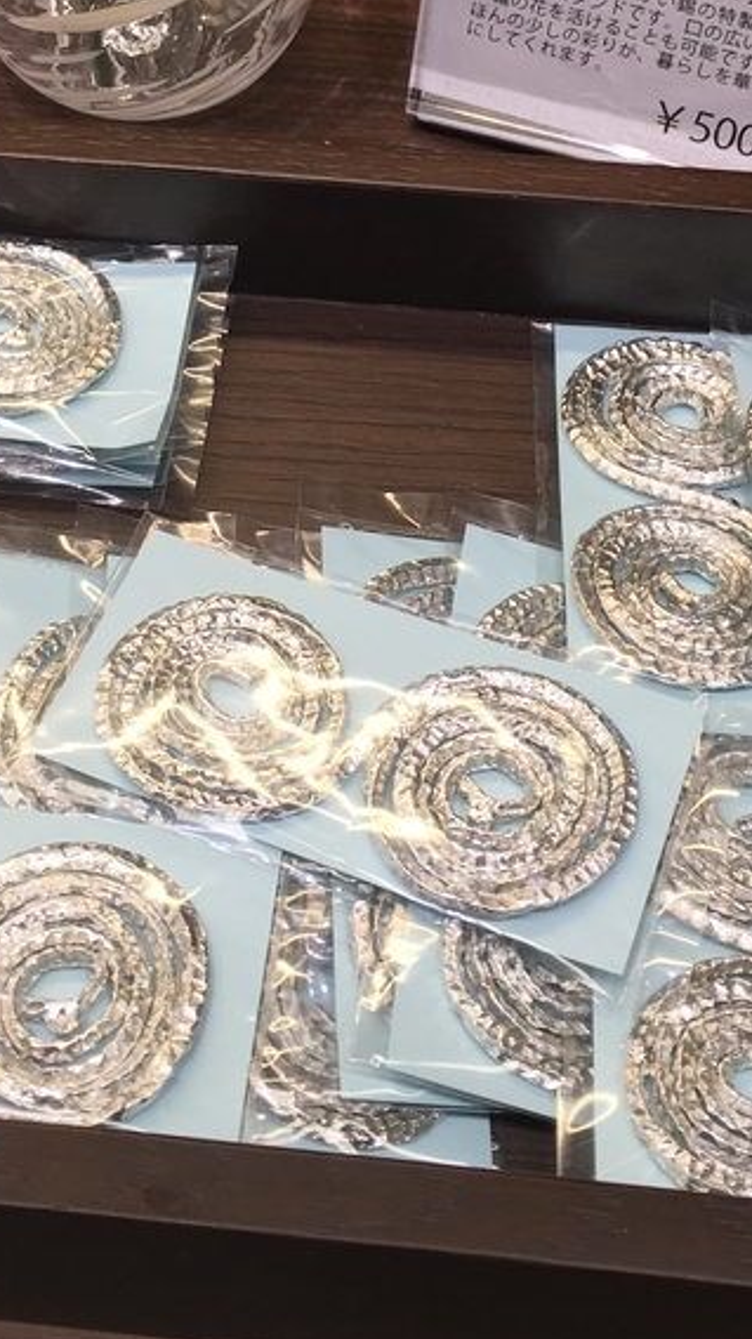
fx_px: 2023
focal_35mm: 57
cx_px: 344
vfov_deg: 35.4
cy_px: 257
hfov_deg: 21.1
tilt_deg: -46.0
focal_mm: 4.15
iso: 25
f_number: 2.2
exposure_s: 1/50
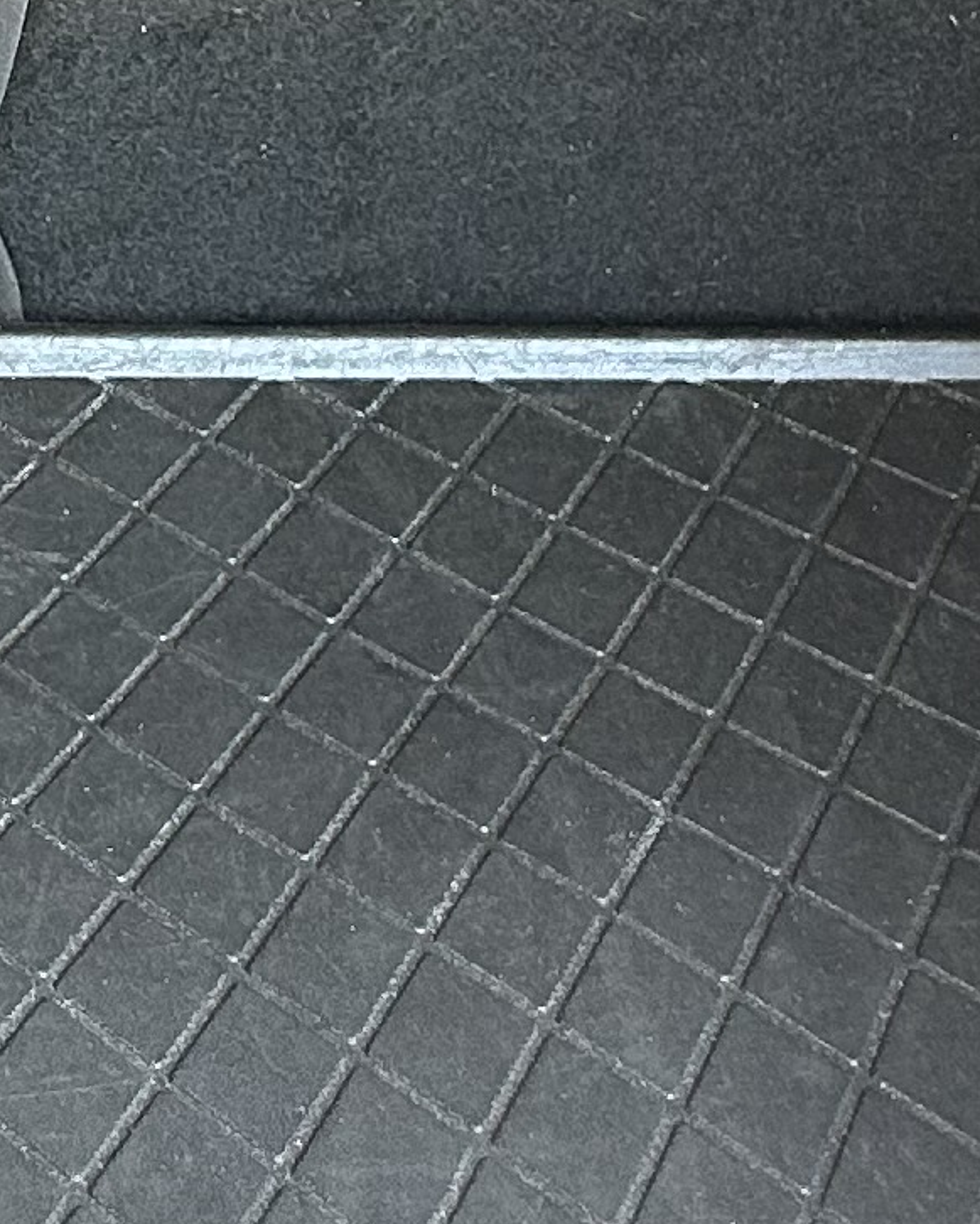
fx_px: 5111
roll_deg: -1.1
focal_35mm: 141
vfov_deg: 13.4
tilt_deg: -31.2
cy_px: -116
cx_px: -326
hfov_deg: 10.7
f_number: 1.5
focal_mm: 5.7
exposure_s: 1/67
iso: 125
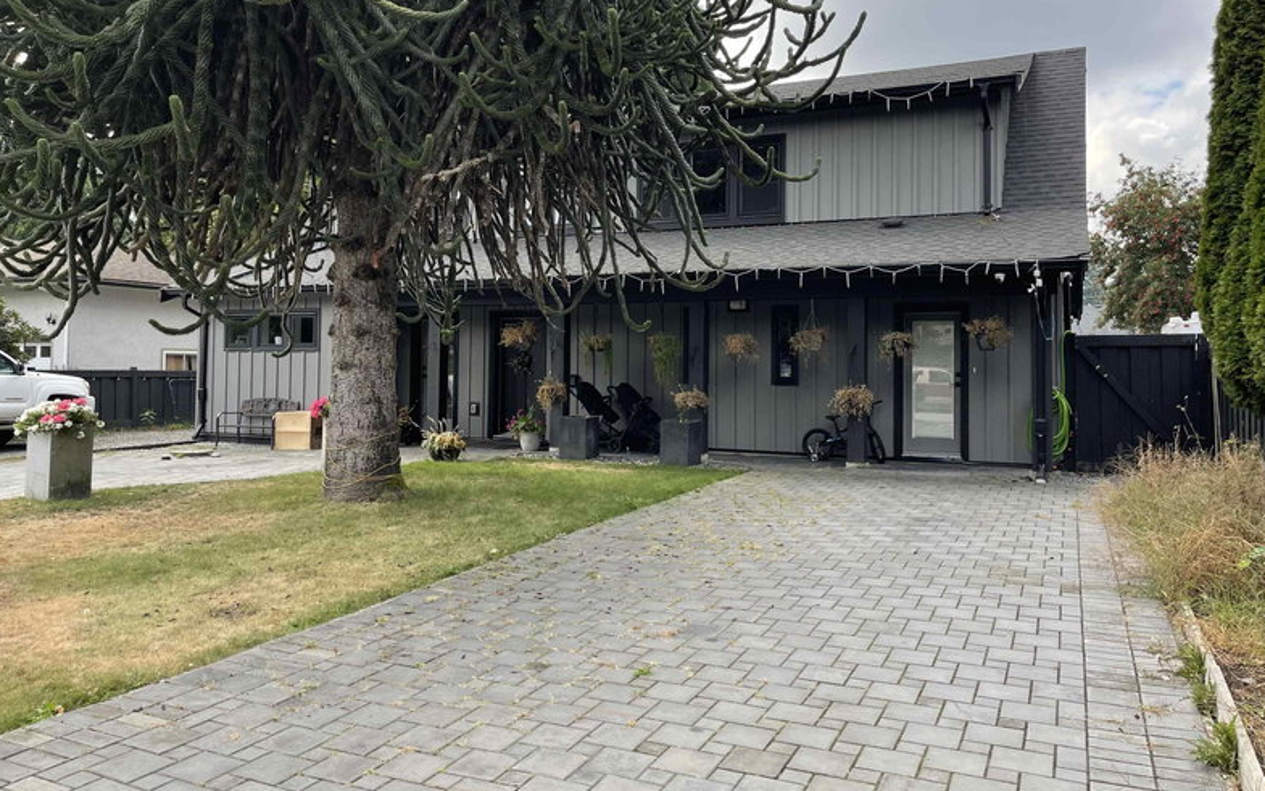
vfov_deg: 45.9
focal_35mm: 27
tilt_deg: +1.1
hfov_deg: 68.4
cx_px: 640
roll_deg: -1.1
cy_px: 337
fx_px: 931
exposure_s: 1/1420
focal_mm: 5.1
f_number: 1.6
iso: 32
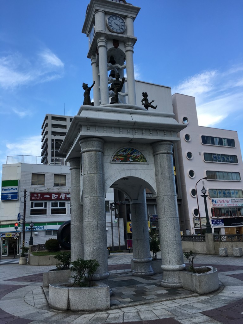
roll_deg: +2.1
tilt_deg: +13.3
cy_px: 162
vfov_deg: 61.7
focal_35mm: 29
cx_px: 122
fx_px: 271
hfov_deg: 48.2
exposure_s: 1/657
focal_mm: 4.15
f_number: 2.2
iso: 25
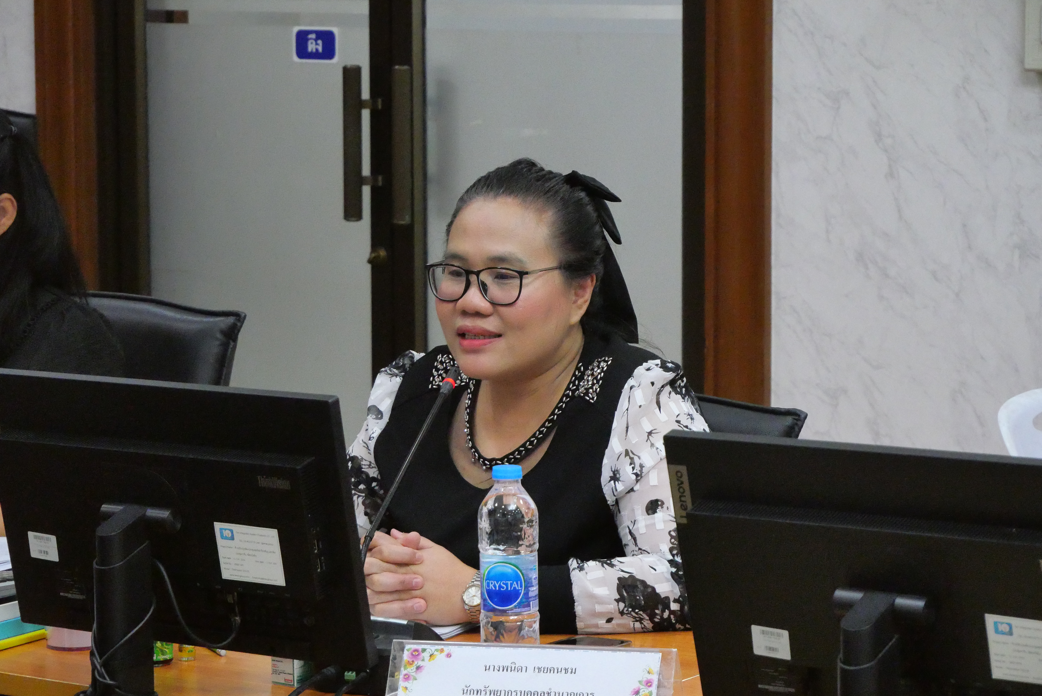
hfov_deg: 16.5
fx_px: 3591
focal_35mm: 124
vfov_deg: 11.1
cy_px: 348
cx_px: 521
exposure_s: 1/160
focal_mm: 60
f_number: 5.6
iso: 6400
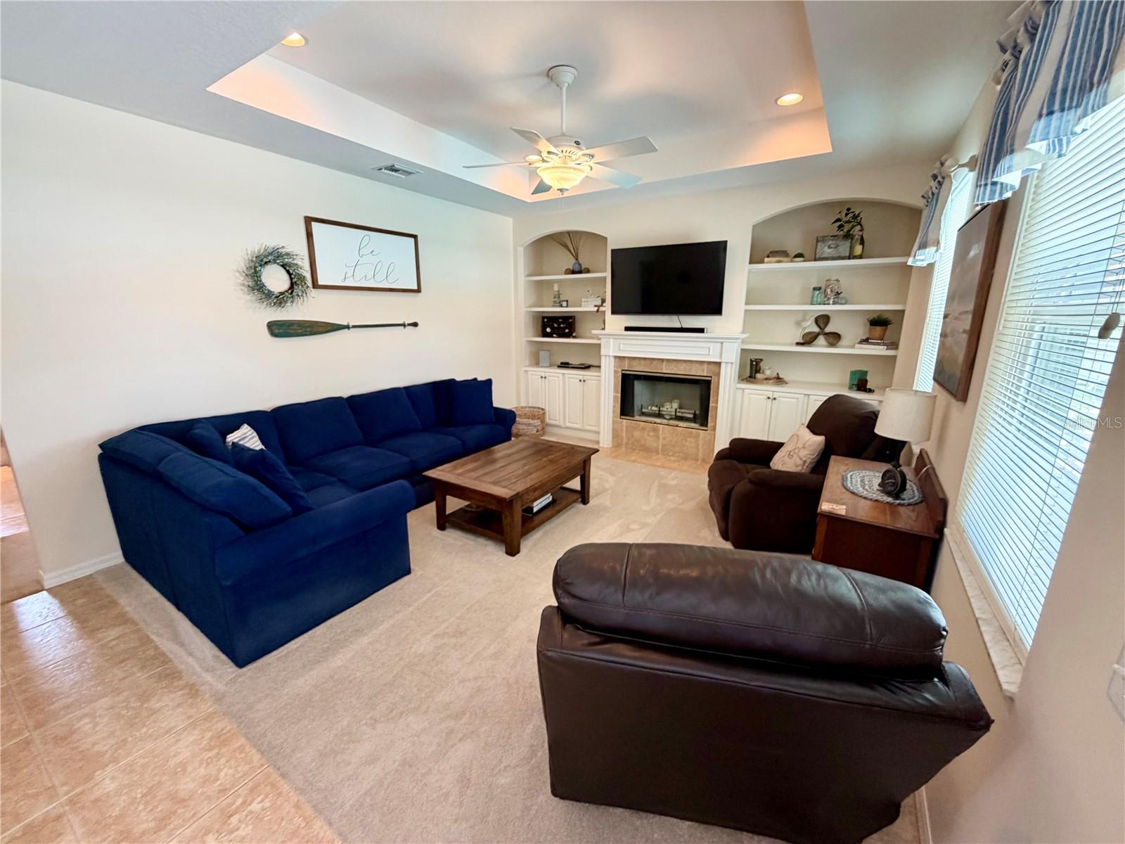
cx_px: 562
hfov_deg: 102.1
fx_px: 455
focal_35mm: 14
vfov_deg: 85.7
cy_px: 422
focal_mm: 2.22
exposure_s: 1/60
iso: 160
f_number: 2.2
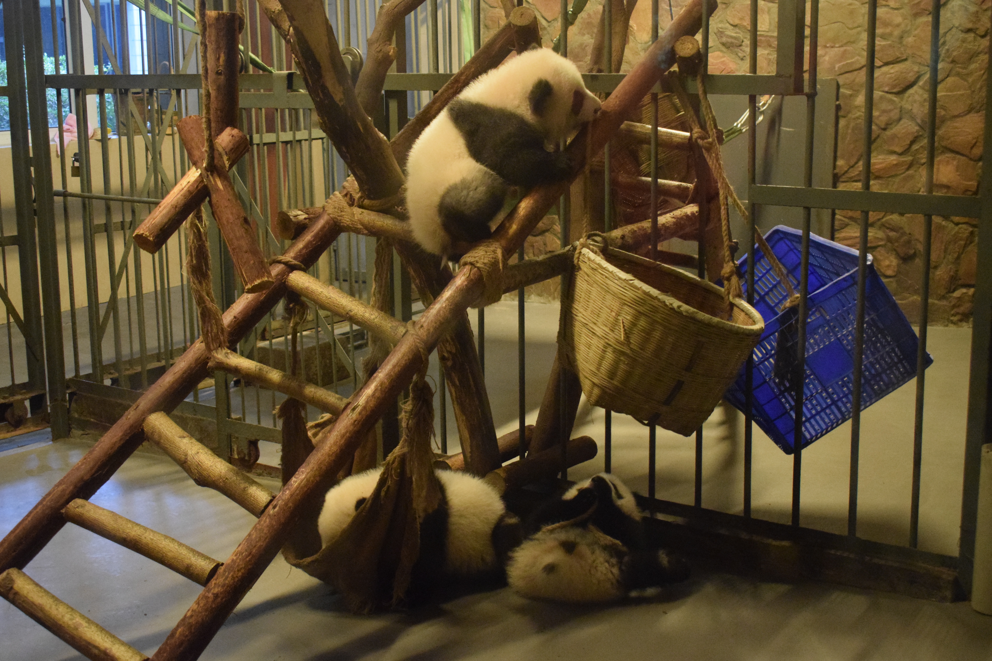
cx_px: 496
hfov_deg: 41.1
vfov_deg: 28.1
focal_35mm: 48
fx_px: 1323
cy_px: 330
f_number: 4.5
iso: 6400
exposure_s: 1/40
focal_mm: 32
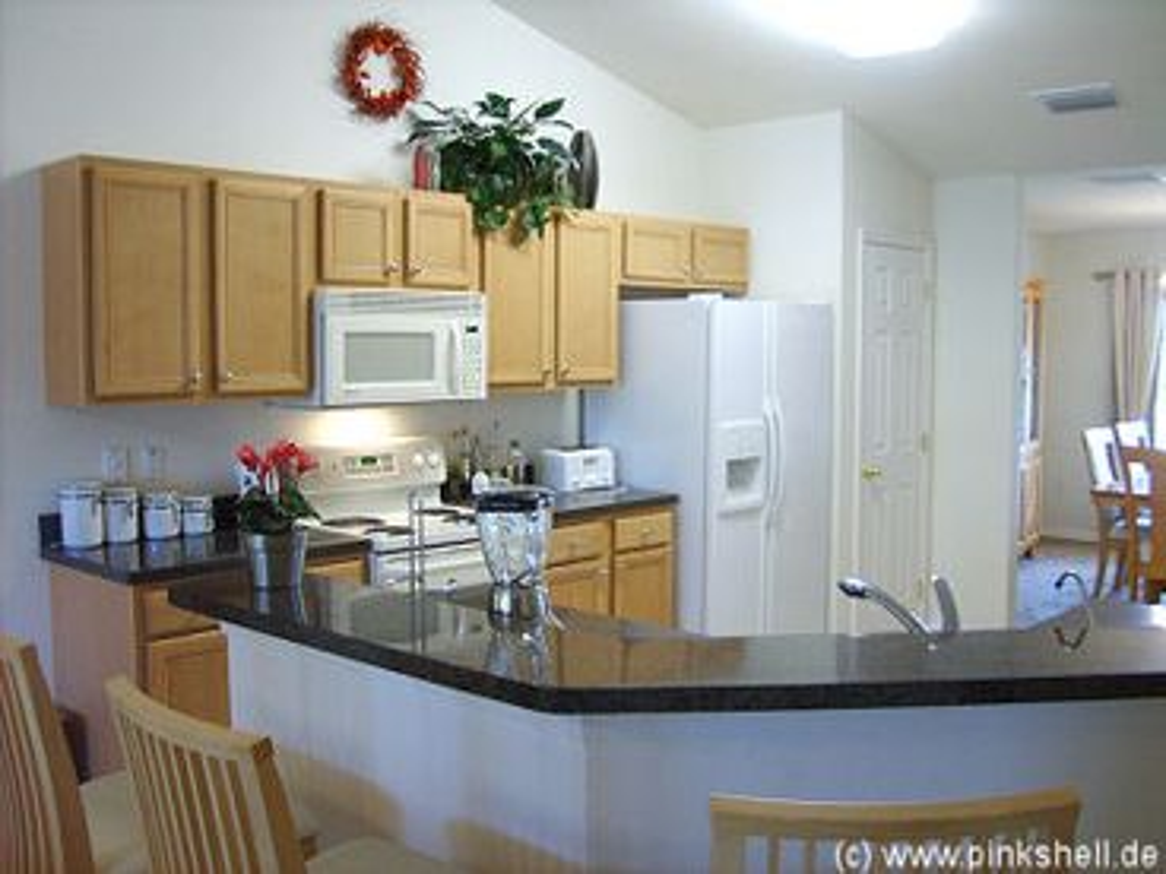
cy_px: 437
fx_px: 1179
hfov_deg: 52.6
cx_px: 583
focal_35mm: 35
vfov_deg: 40.7
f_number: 2.8
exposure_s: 1/15
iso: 140
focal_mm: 5.8
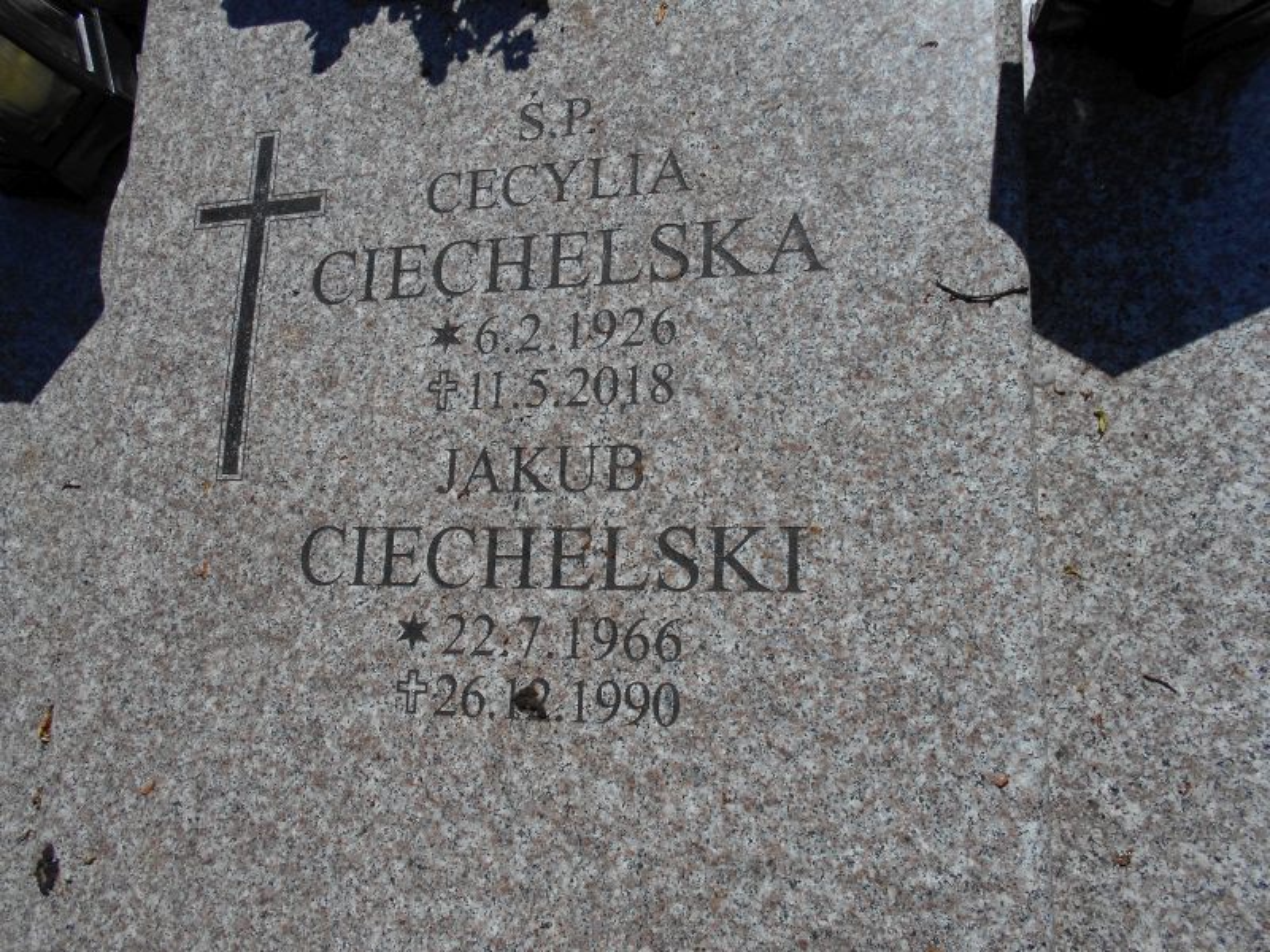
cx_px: 635
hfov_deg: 67.3
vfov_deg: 53.1
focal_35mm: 26
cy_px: 476
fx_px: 954
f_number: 3.2
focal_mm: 4.6
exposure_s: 1/2000
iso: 80
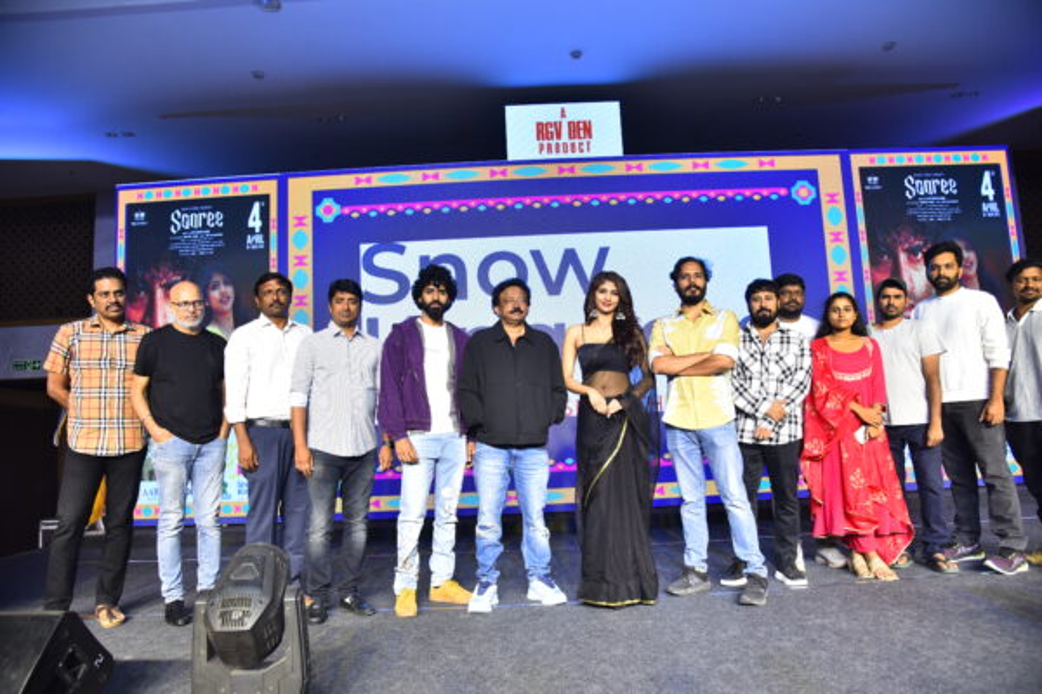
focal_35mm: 24
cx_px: 521
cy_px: 347
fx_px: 695
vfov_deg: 53.1
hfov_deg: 73.7
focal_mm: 24
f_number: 5
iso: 800
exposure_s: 1/160
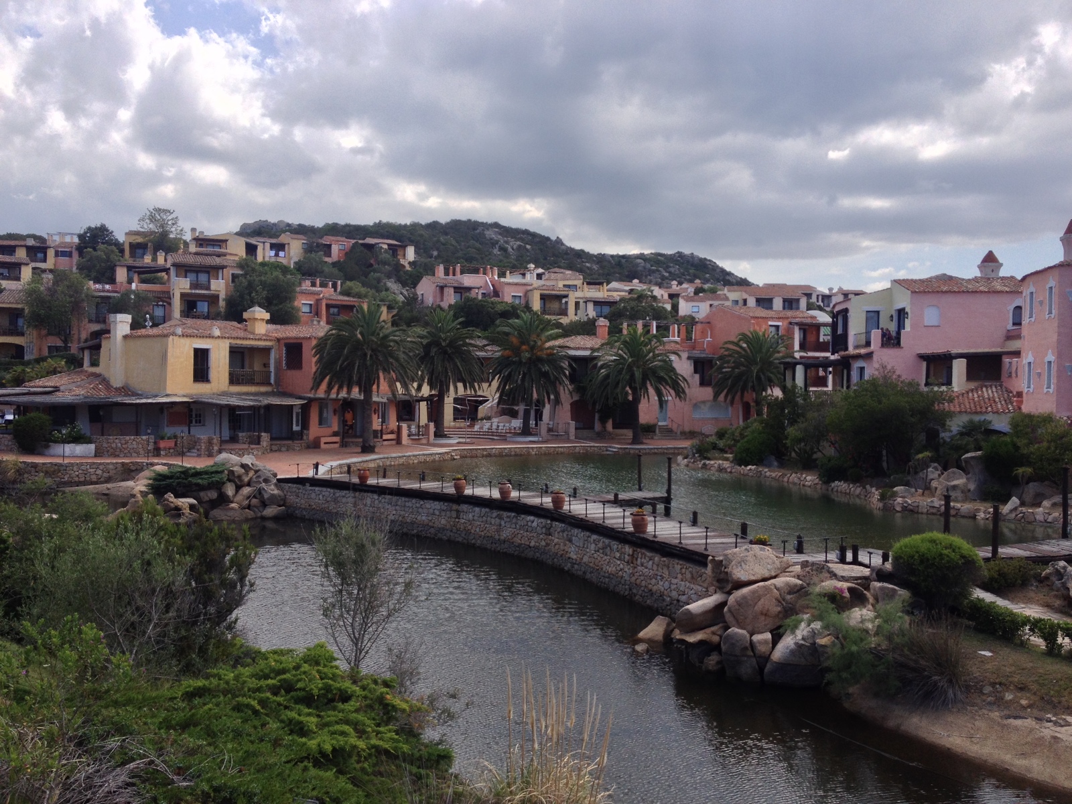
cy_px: 402
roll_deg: -0.1
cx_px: 536
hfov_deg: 52.6
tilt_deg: -3.8
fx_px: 1084
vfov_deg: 40.7
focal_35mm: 35
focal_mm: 4.28
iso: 50
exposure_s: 1/1151
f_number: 2.4
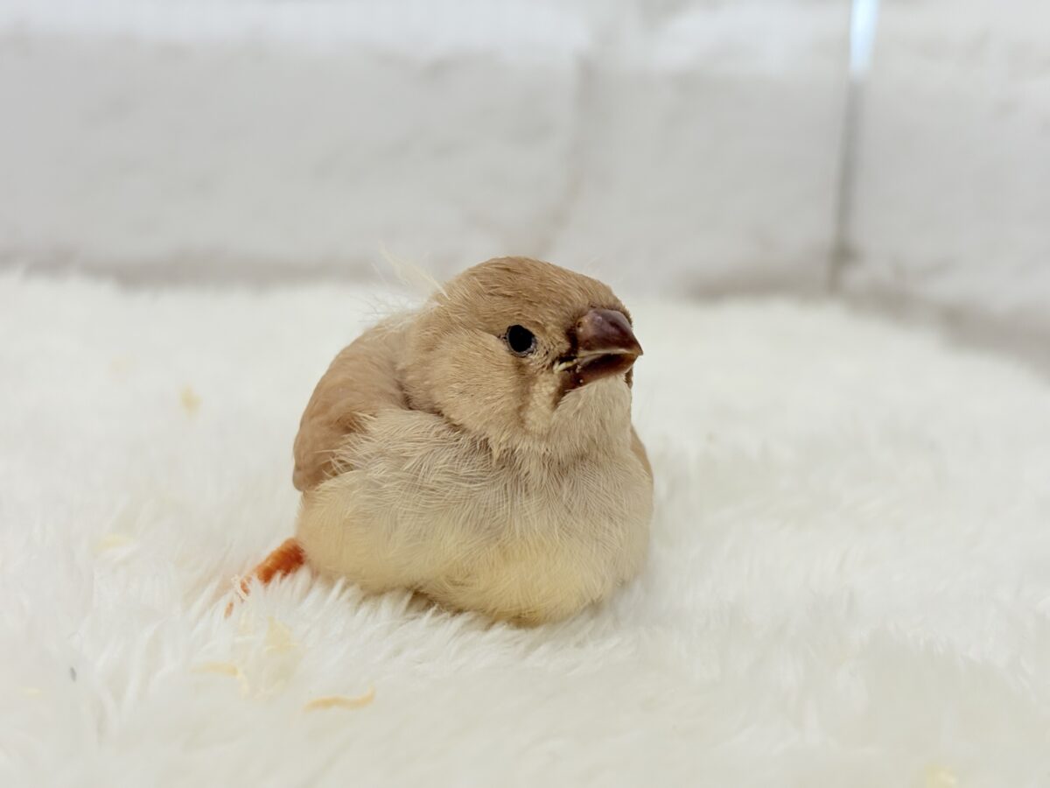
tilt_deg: -12.8
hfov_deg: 36.8
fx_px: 1577
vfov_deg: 28.0
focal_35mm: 52
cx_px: 525
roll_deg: -3.8
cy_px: 394
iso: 100
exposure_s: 1/200
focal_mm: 5.96
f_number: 1.6
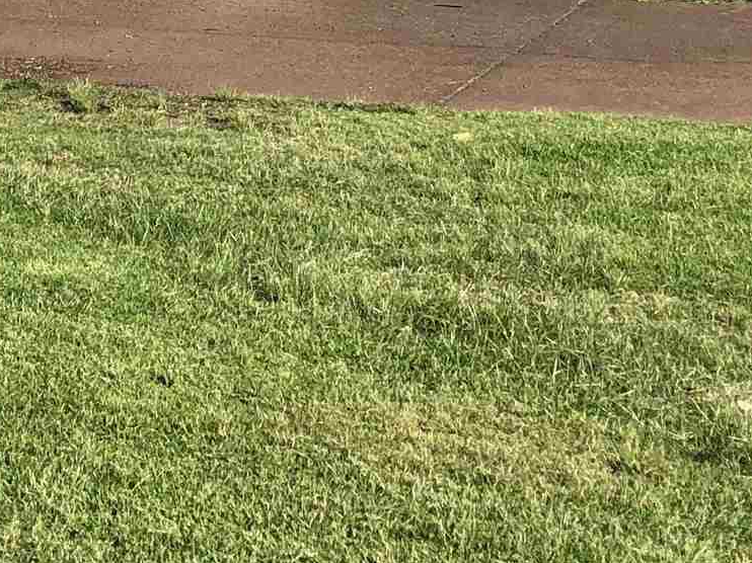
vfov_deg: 12.2
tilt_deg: -1.7
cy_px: -245
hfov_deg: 16.8
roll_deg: -1.5
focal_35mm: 116
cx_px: 150
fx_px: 2519
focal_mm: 3.99
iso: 20
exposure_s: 1/1845
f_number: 1.8
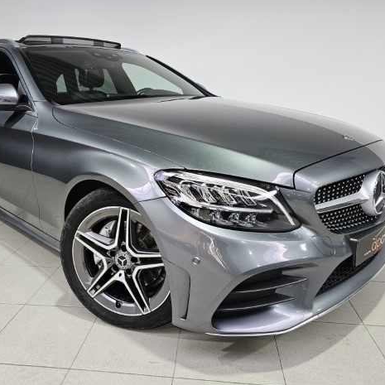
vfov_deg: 57.3
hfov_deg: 57.1
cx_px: 164
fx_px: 352
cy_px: 195
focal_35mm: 28
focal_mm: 6.3
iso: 160
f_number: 1.7
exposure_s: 1/180
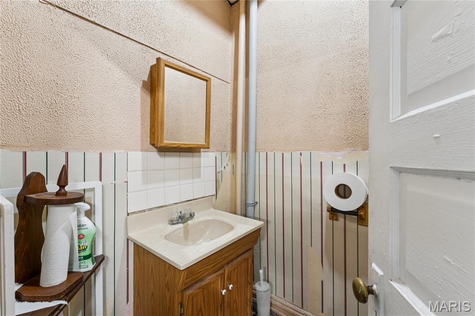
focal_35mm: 16
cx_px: 238
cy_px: 158
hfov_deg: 97.1
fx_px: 210
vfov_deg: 74.1
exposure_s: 1.3
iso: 320
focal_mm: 15.9
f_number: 13
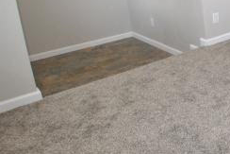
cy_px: 0
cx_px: 322
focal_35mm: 46
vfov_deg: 27.6
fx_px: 294
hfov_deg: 30.2
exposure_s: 1/125
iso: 800
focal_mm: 10
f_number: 7.1
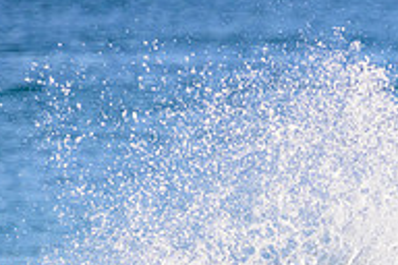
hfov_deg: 0.9
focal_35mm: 2422
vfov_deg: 0.6
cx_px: 421
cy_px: 376
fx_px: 26774
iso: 2500
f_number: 11
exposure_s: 1/2000
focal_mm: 800
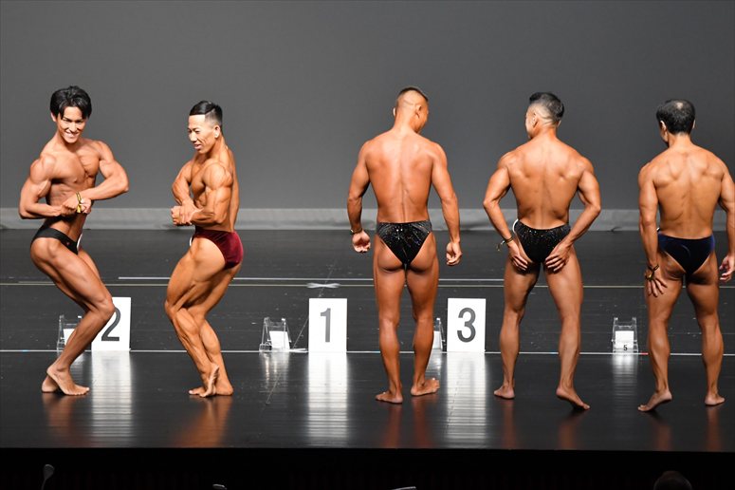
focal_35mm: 240
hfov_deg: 8.6
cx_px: 368
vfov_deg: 5.7
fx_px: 4898
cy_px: 245
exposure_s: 1/400
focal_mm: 160
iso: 4000
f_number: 5.6
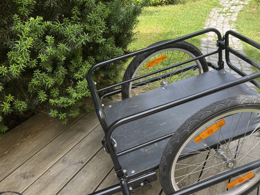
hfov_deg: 53.7
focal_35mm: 34
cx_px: 150
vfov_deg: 41.5
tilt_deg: -33.4
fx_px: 255
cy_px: 120
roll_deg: -3.6
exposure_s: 1/464
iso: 80
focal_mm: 6.76
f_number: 1.78
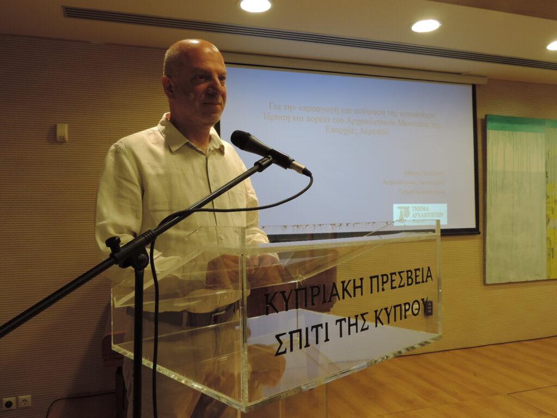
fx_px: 483
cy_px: 209
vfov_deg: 46.8
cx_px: 278
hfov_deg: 60.0
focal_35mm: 30
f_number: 3.1
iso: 160
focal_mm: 5.3
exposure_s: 1/30
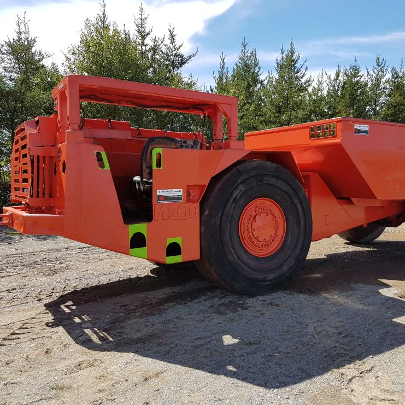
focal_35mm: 31
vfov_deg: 52.5
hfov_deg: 52.0
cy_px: 201
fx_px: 410
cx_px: 253
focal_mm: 4.2
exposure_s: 1/1356
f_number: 1.7
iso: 40
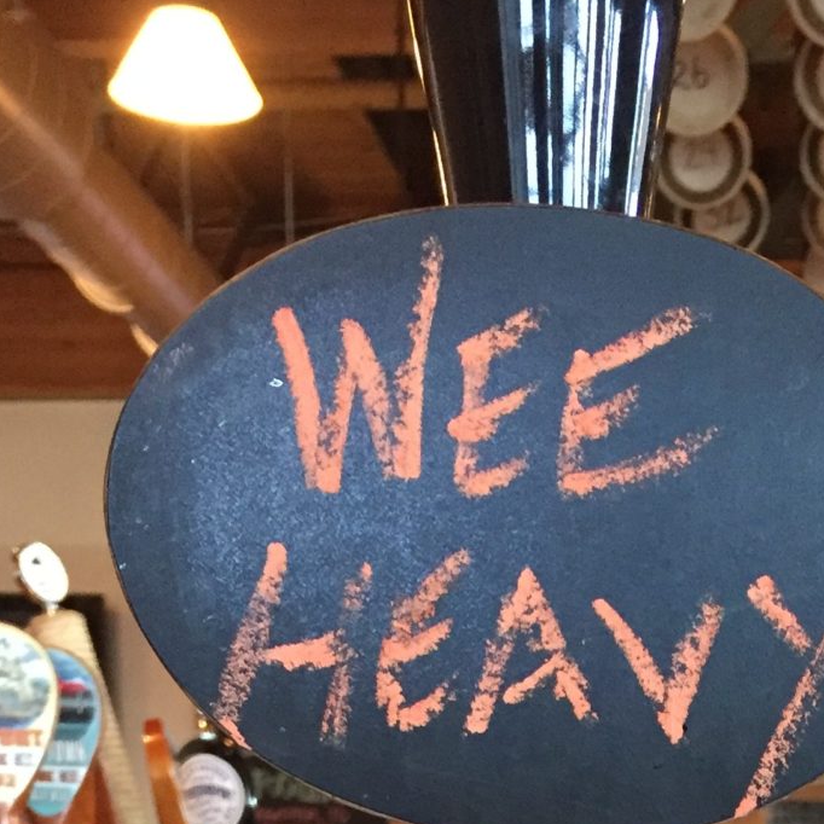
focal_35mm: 77
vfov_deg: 19.6
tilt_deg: -4.9
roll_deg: +0.2
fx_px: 2074
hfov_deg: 21.9
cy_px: 1228
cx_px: 749
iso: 250
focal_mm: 4.15
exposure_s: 1/20
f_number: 2.2
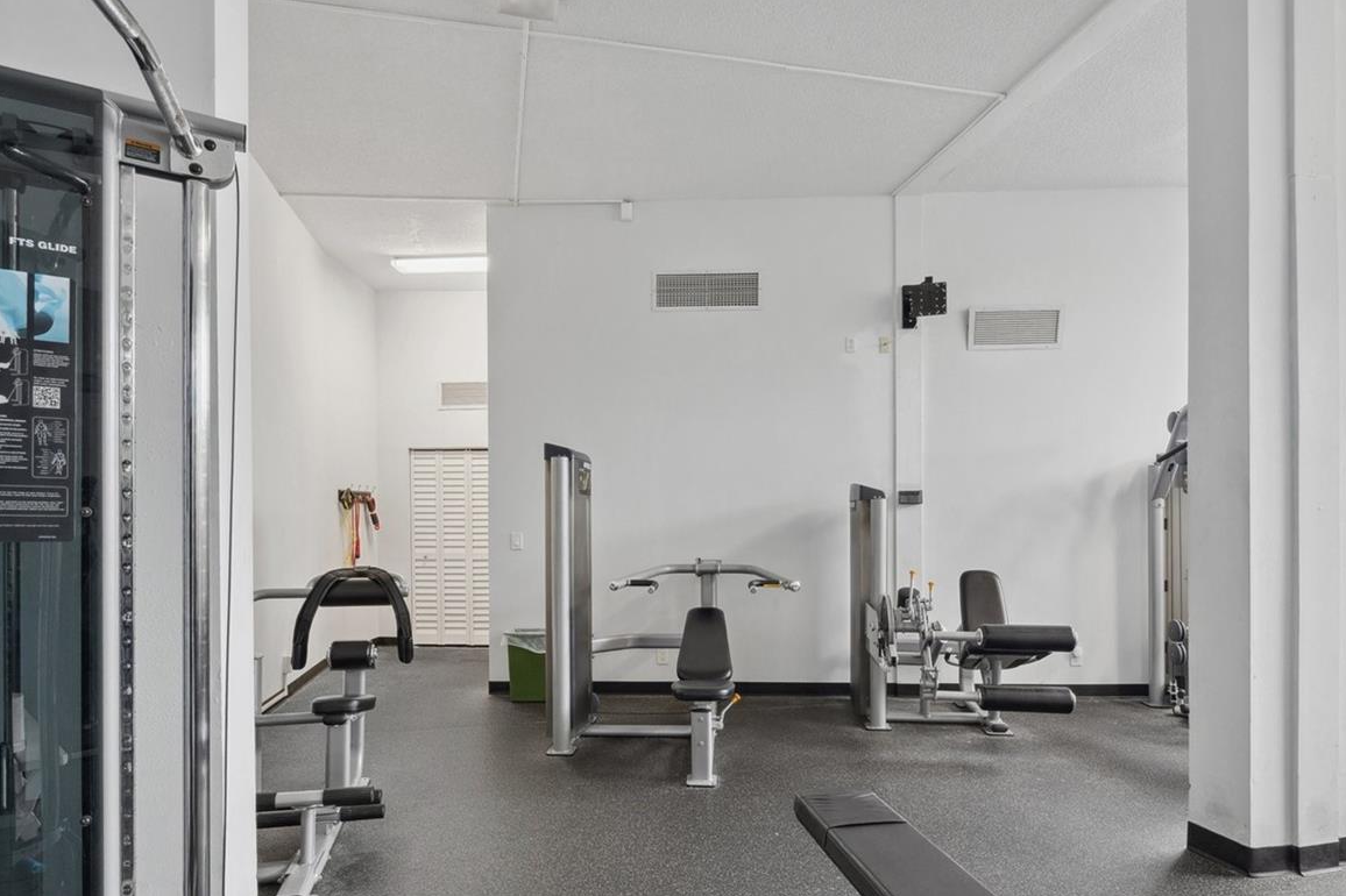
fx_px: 673
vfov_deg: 66.3
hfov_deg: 90.0
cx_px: 668
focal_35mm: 18
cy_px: 561
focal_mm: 13
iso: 250
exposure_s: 1/2.5
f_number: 8
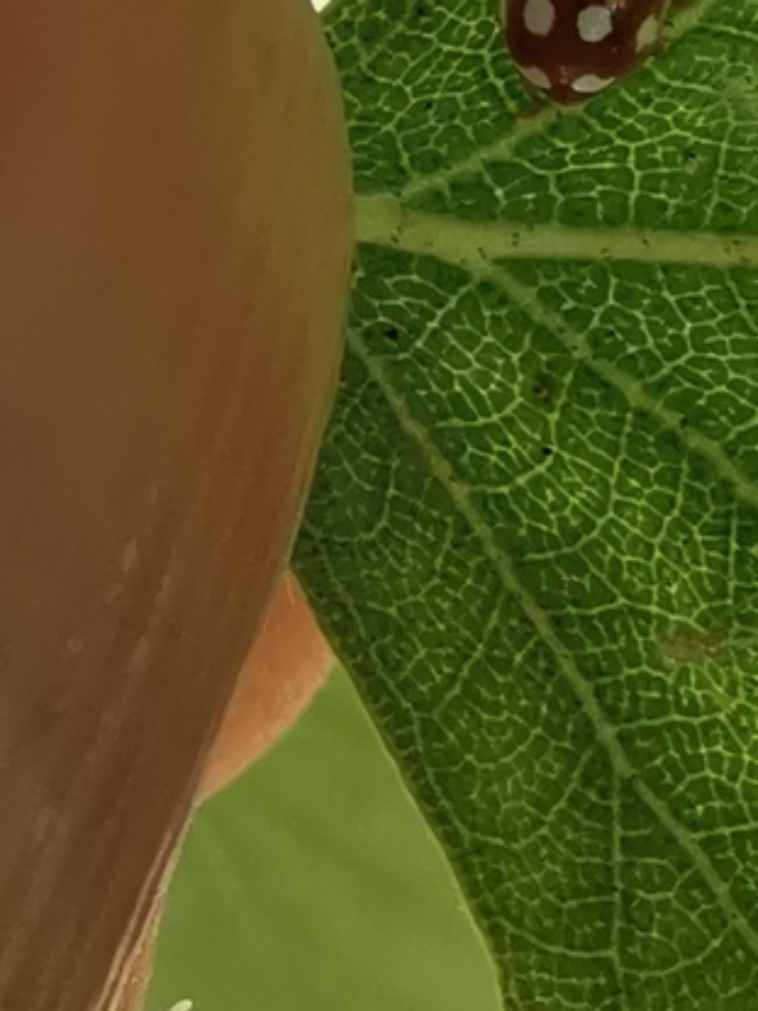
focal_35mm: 125
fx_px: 3651
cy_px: 275
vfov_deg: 15.7
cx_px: 505
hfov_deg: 11.8
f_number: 2.2
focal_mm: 2.26
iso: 50
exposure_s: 1/159
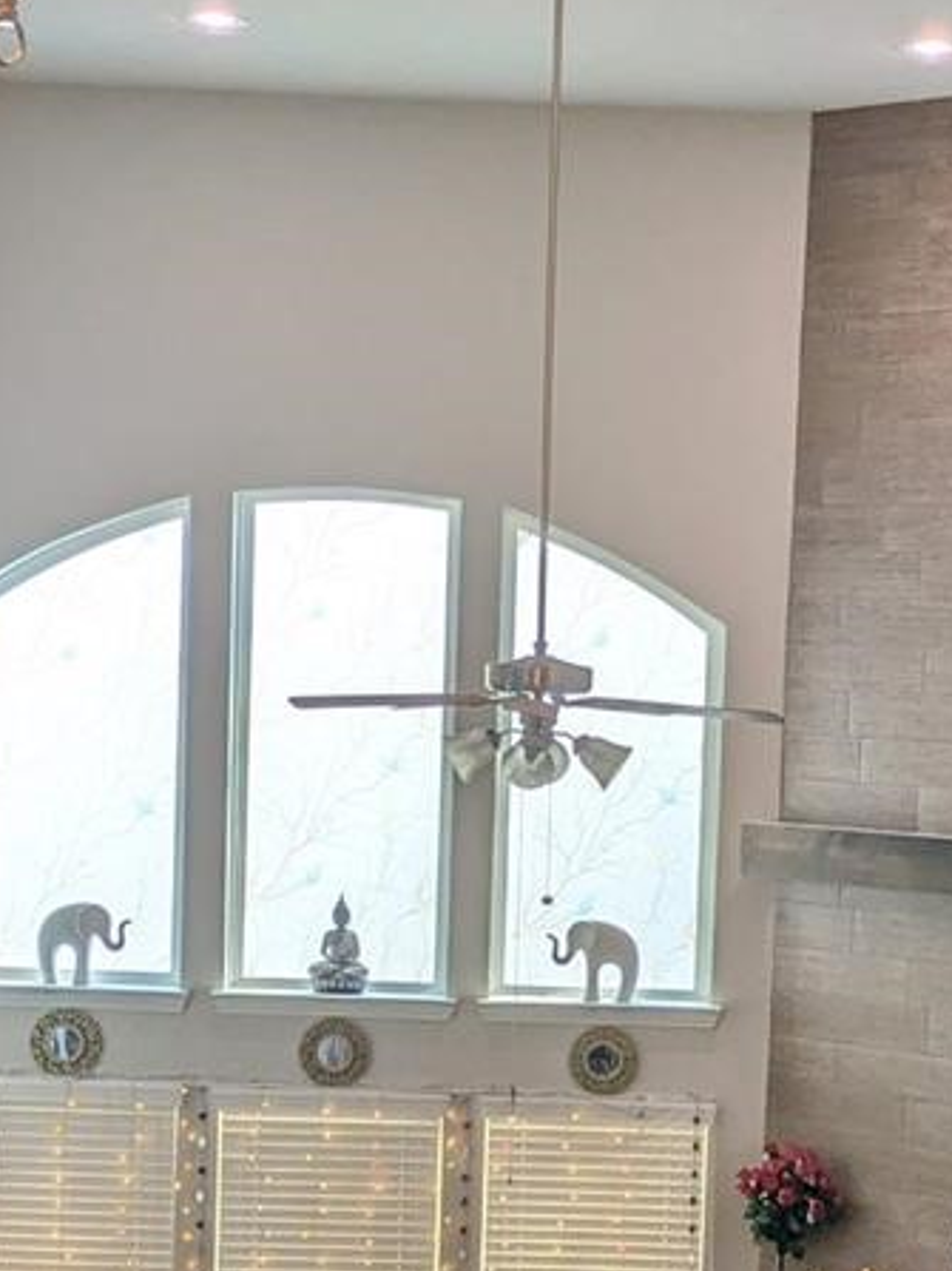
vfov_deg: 22.6
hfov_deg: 17.1
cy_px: 924
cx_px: 649
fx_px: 3155
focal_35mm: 86
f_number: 1.89
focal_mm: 5.43
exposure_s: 1/276
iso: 49
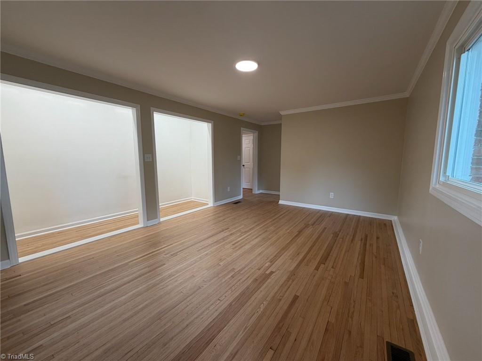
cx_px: 241
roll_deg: +0.2
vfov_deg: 85.7
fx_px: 195
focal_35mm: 14
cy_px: 180
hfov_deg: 102.1
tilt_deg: -7.0
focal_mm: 2.22
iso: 80
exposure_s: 1/120
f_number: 2.2
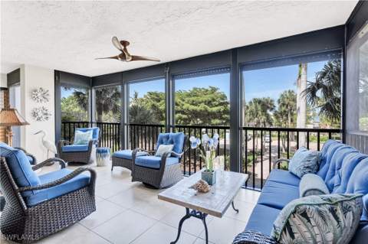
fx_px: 163
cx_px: 184
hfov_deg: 96.8
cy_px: 122
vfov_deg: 73.6
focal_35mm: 16
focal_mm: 16
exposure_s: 1/40
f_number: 10
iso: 250
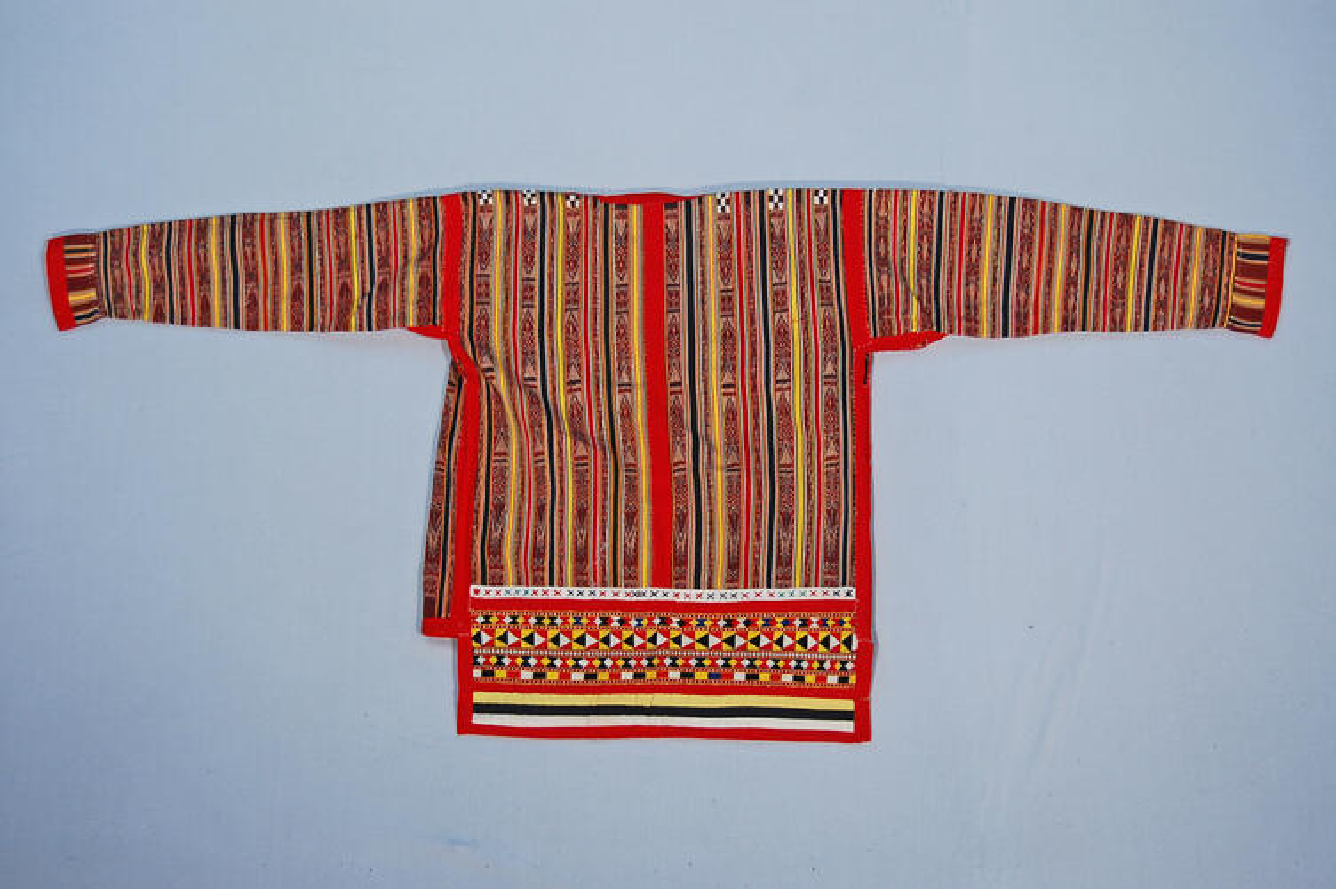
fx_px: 1780
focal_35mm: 48
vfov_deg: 28.0
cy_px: 444
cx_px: 668
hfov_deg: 41.1
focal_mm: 32
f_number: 4.5
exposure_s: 1/60
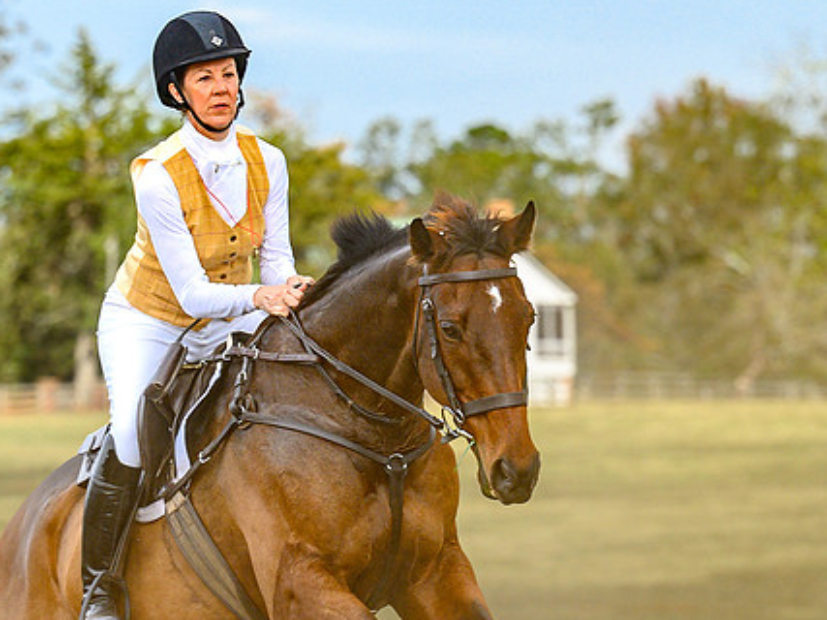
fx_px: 8383
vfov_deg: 4.2
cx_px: 274
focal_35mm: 351
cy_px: 562
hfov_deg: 5.6
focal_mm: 120
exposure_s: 1/1000
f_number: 3.5
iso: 400
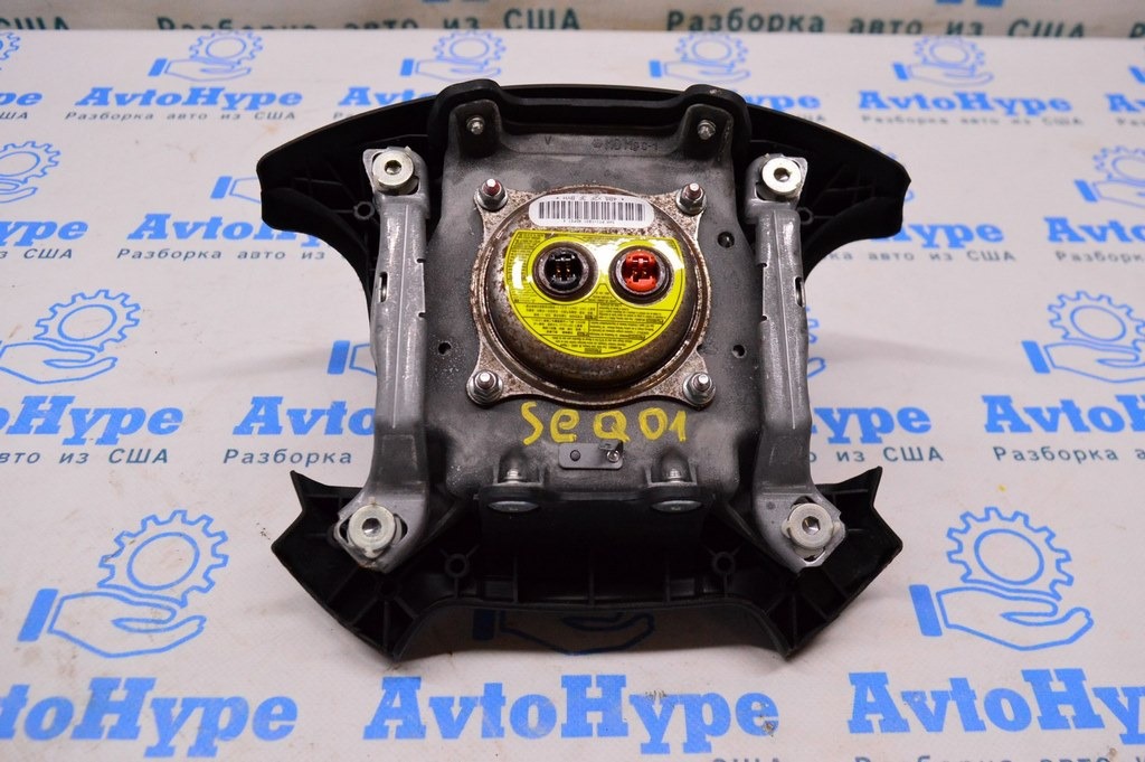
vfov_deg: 41.6
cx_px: 572
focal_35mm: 32
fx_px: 1001
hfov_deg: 59.5
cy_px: 381
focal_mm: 21
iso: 3200
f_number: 6.3
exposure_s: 1/320
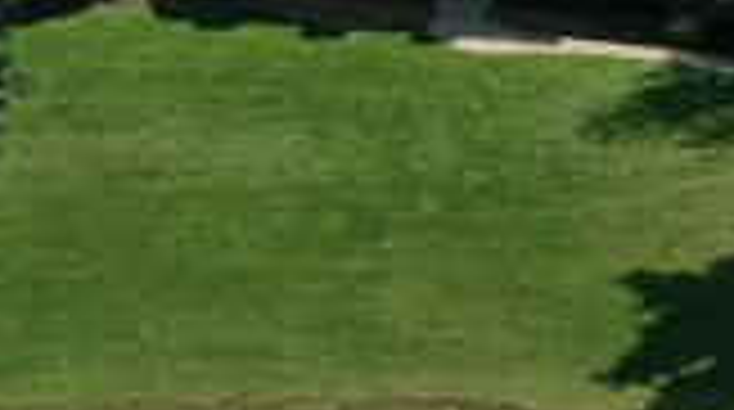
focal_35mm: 196
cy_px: 257
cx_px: 531
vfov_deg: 6.2
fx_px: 3808
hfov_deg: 11.0
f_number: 6.3
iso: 100
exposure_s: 1/500
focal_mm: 10.26
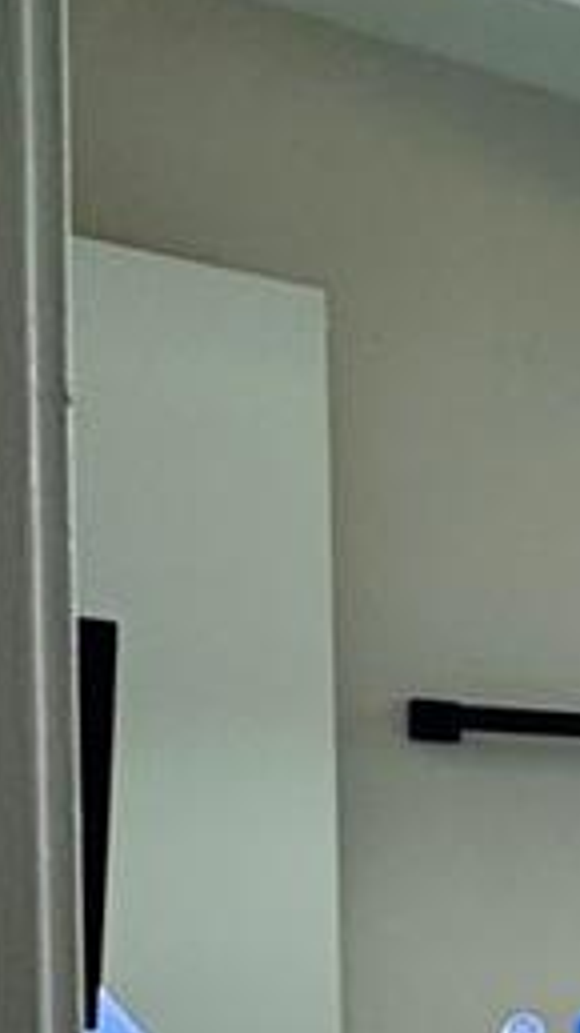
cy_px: 941
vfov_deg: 28.5
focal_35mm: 71
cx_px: 1772
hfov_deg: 10.8
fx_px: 1942
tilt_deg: -2.8
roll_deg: -0.3
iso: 64
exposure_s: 1/120
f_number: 2.2
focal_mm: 2.22
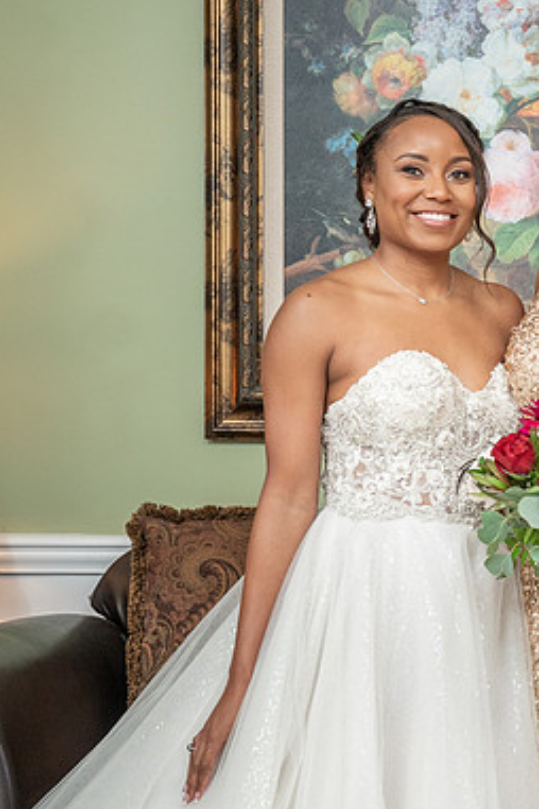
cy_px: 389
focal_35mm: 84
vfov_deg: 24.2
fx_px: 1886
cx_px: 537
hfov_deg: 16.0
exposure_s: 1/250
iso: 2000
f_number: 5.6
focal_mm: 48
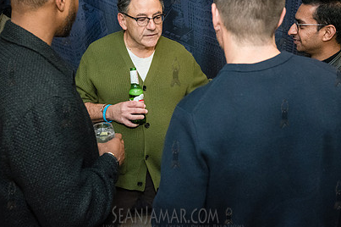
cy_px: 72
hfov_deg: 40.4
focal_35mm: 49
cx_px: 175
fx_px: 464
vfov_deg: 27.3
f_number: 4
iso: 6400
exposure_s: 1/200
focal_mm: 34
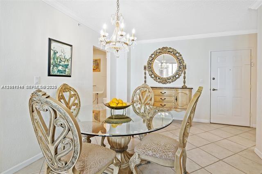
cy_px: 87
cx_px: 131
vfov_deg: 67.2
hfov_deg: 90.1
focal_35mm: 18
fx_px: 131
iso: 200
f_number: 8
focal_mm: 18
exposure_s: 1/5
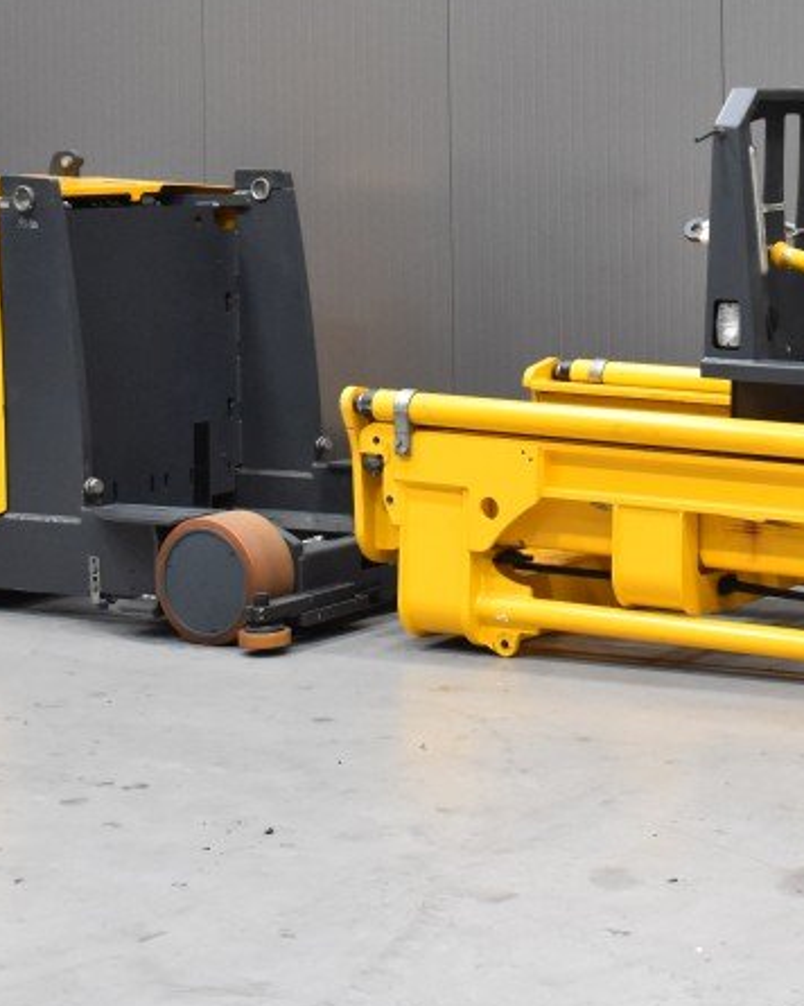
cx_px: 967
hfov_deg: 16.8
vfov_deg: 21.6
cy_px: 188
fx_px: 2596
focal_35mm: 87
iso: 1600
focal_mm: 23
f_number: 5
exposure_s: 1/60
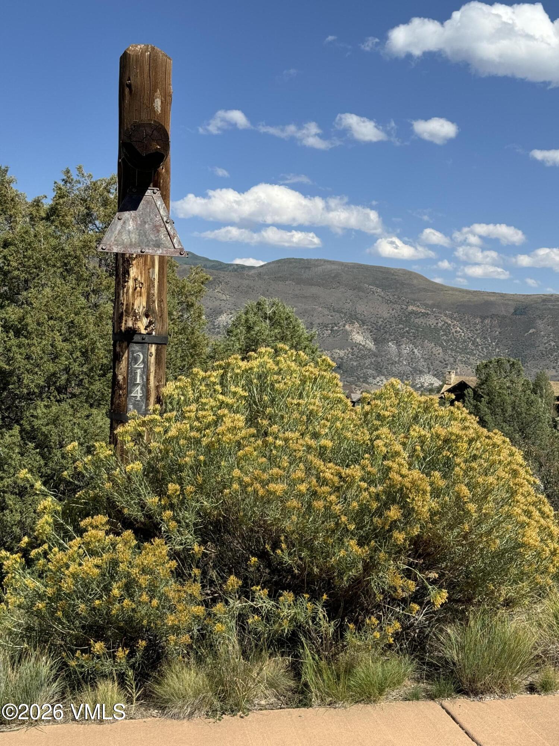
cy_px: 373
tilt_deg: -5.4
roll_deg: -3.0
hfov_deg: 30.3
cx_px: 280
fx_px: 1034
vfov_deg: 39.7
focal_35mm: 48
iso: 64
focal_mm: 6.76
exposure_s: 1/4310
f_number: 1.78
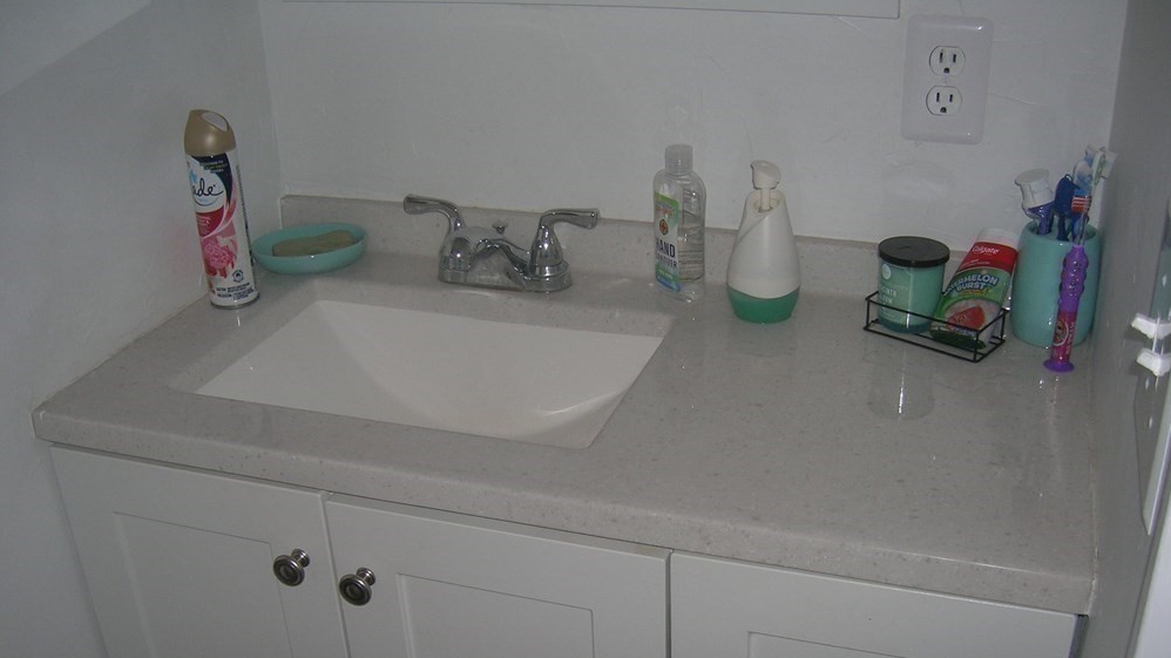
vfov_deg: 31.0
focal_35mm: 38
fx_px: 1180
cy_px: 423
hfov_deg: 52.8
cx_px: 600
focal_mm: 5.7
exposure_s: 1/60.1
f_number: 2.9
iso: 50
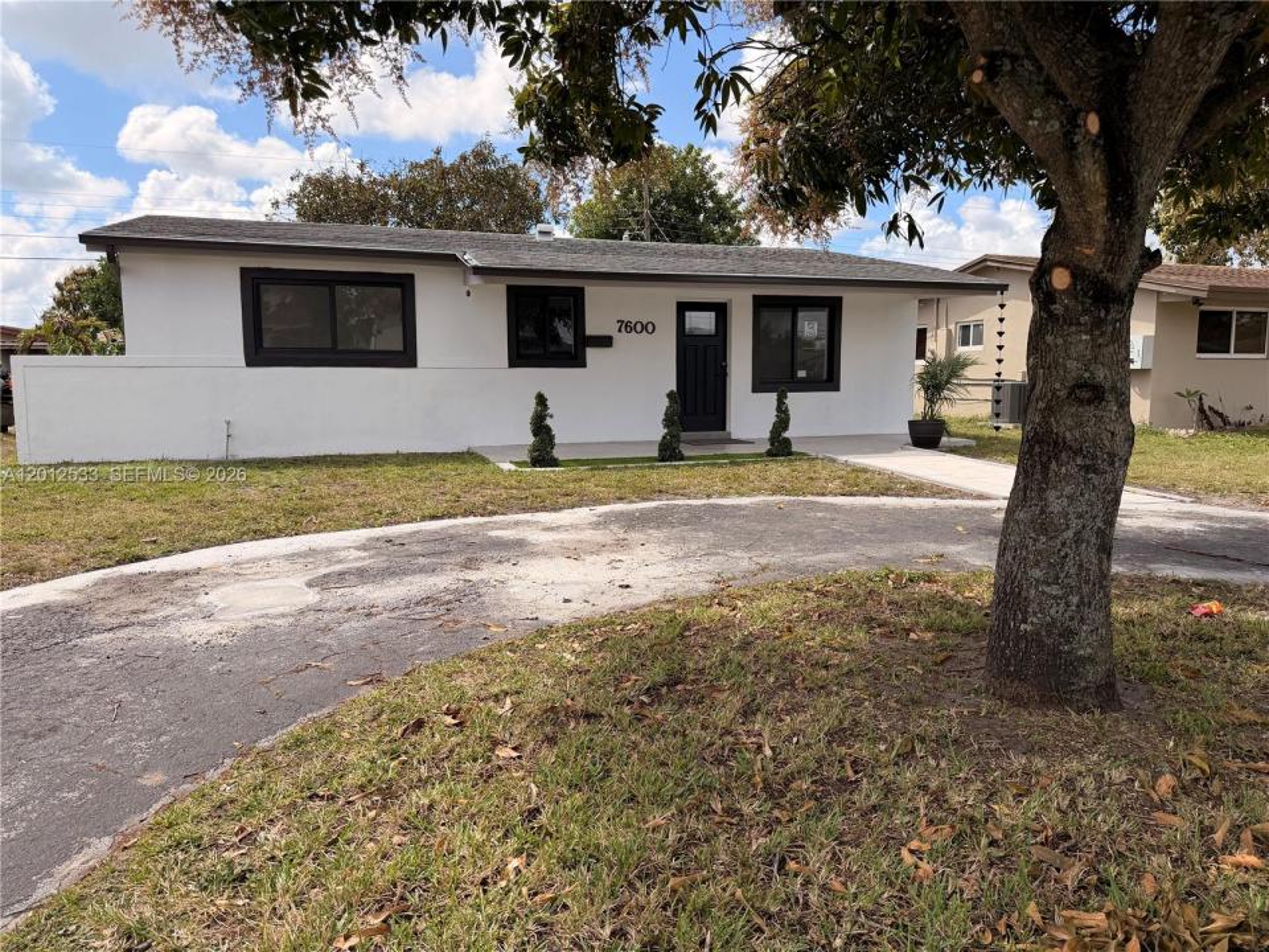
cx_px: 634
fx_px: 880
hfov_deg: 71.6
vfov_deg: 56.8
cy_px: 476
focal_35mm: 24
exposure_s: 1/5319
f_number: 1.78
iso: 125
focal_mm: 6.76
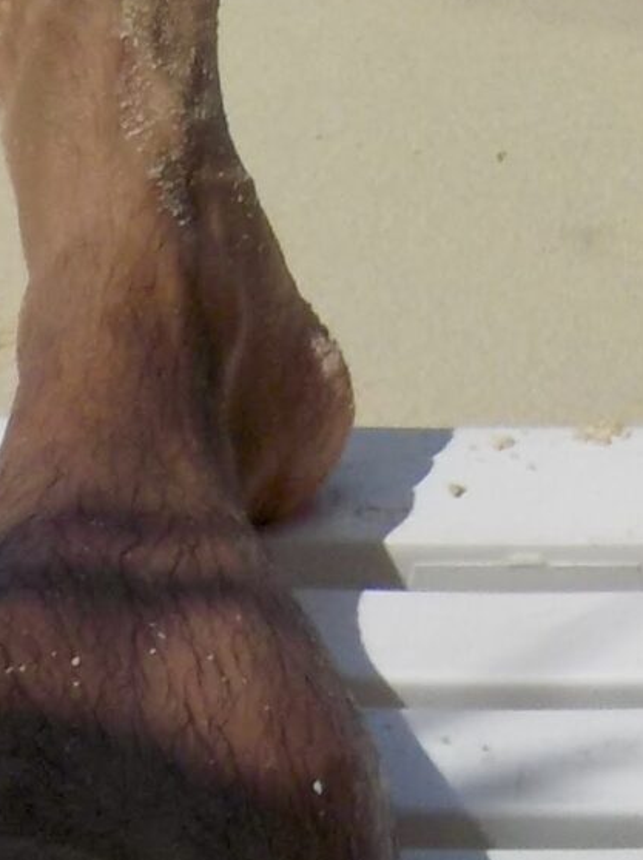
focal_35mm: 138
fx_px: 3422
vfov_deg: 13.5
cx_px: 538
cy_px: -414
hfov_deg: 10.7
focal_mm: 4.1
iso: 125
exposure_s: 1/1250
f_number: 6.6
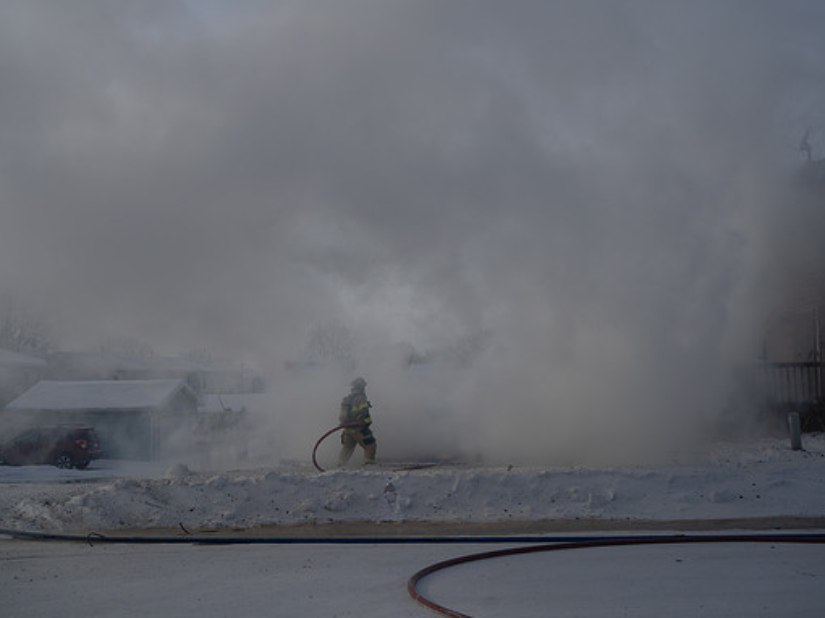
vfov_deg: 36.8
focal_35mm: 39
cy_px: 310
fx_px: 929
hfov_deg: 47.9
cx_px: 424
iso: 125
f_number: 5
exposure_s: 1/3200
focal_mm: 35
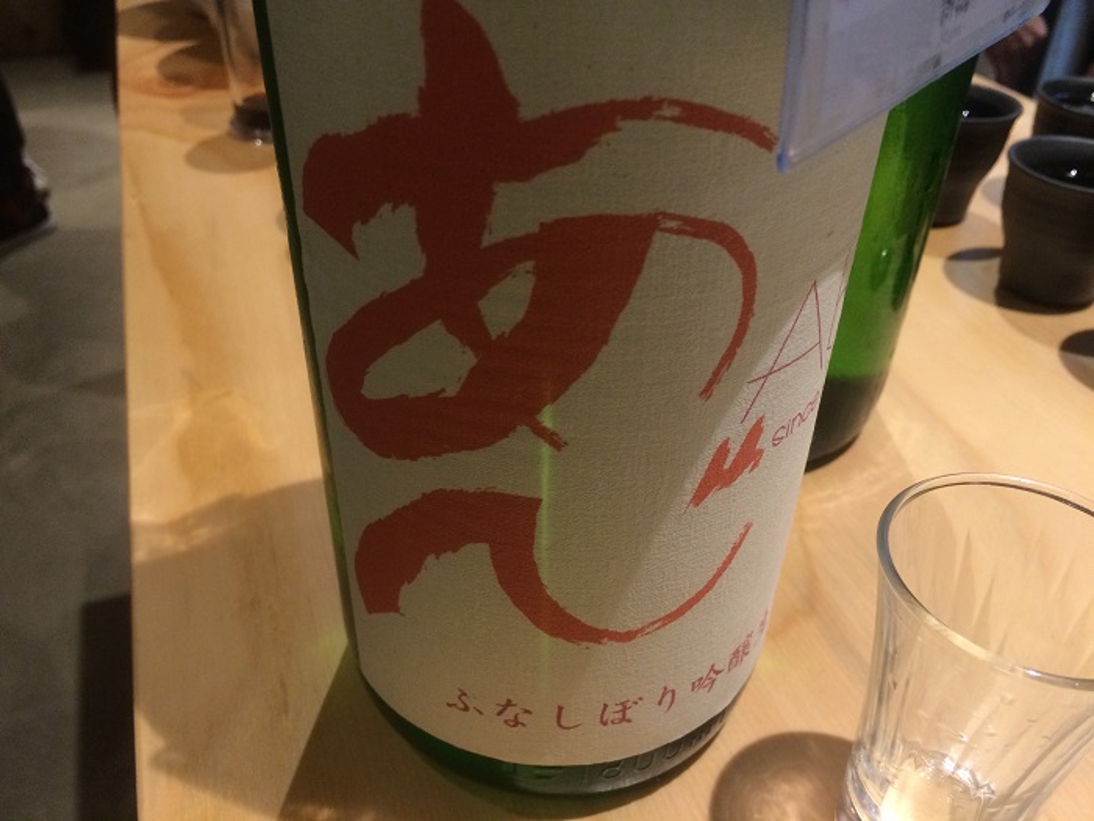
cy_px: 410
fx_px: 917
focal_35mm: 29
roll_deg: -1.5
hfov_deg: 61.7
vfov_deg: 48.2
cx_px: 547
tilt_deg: -36.0
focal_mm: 4.15
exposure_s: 1/30
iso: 64
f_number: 2.2
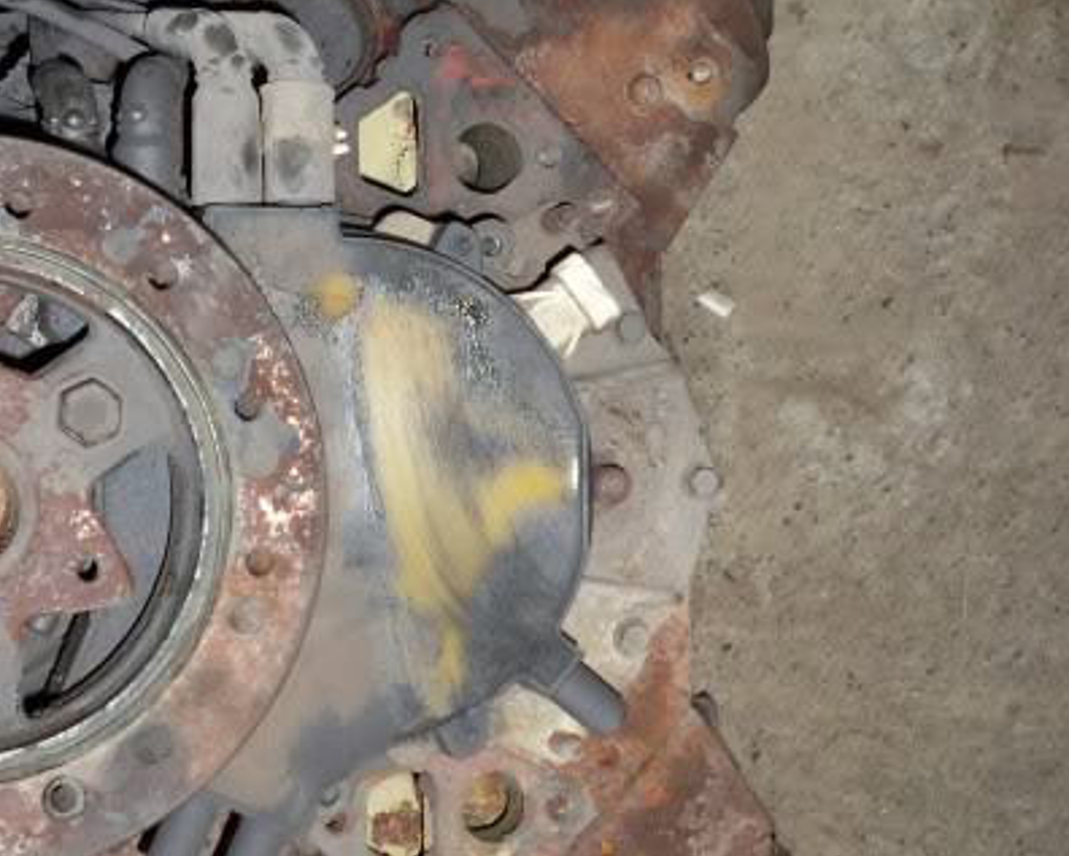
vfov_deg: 22.2
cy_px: 381
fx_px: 2184
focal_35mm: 69
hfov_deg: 27.3
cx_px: 332
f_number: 3.1
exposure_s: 1/30
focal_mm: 6.3
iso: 200
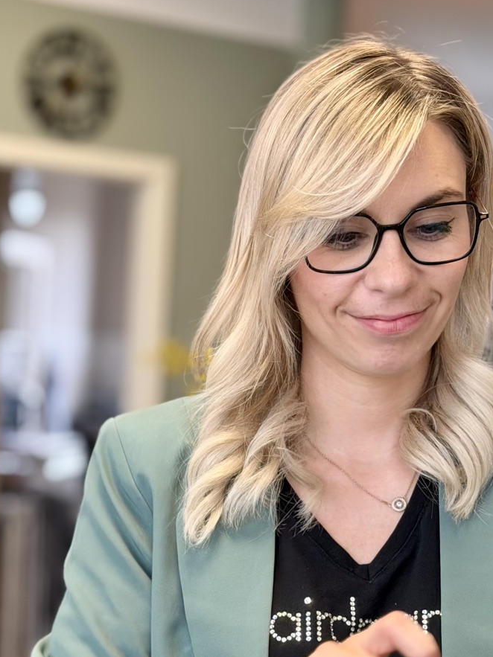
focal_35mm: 87
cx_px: 203
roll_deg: -3.3
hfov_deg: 17.0
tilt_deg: -6.0
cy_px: 513
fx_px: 1652
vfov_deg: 22.2
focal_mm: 6.76
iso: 80
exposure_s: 1/76
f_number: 1.78
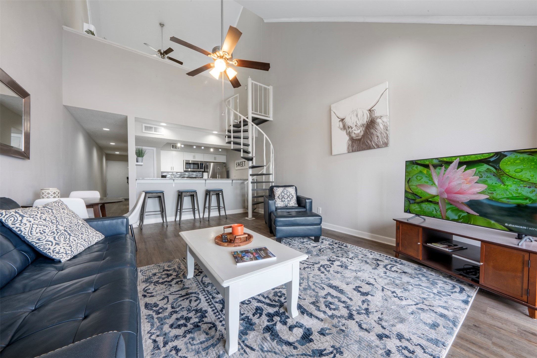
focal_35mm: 12
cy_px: 179
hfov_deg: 112.6
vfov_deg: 90.0
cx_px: 268
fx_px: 179
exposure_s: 3.2
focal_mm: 12
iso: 250
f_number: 9
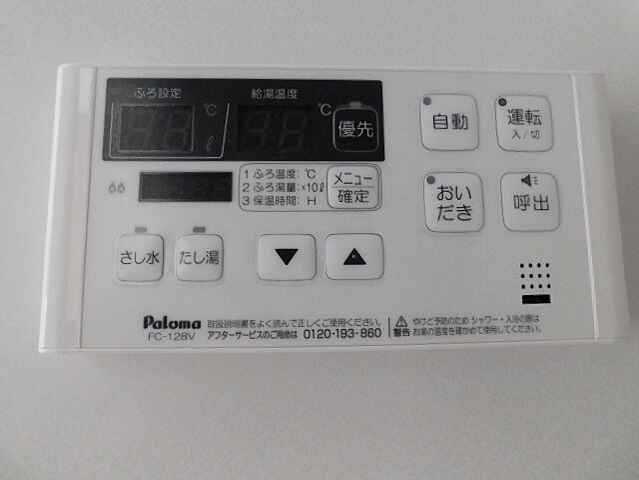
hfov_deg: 73.9
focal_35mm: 23
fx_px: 425
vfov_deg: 58.9
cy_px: 240
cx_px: 320
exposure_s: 1/8
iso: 720
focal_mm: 4
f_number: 3
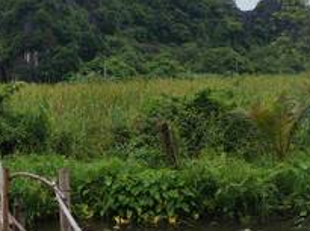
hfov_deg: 28.7
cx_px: -33
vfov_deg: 23.9
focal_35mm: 61
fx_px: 545
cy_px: 101
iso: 100
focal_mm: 4.75
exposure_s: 1/552
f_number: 1.8
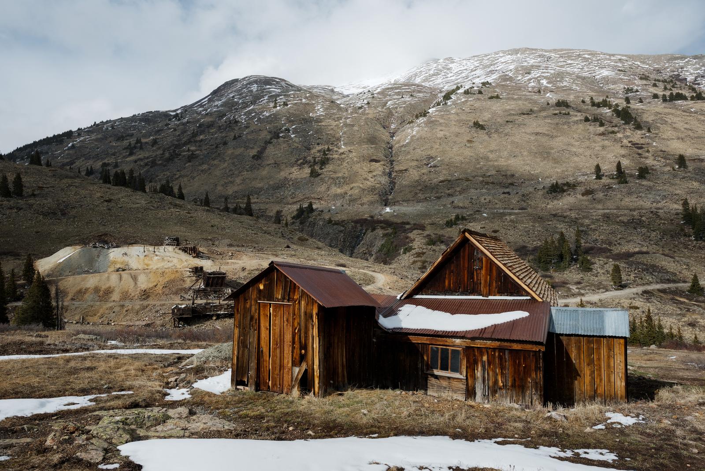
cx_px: 352
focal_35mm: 24
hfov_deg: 73.7
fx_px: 470
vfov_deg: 53.2
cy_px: 236
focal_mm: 24
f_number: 8
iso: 100
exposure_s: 1/500
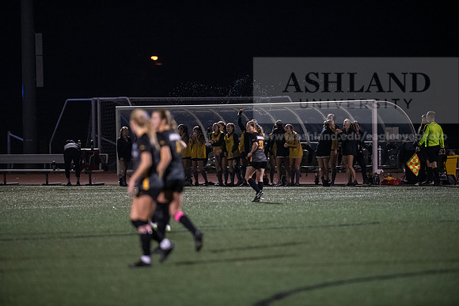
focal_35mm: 300
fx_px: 3826
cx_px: 230
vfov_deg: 4.6
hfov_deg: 6.9
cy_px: 153
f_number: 2.8
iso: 8000
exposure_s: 1/1000
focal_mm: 300
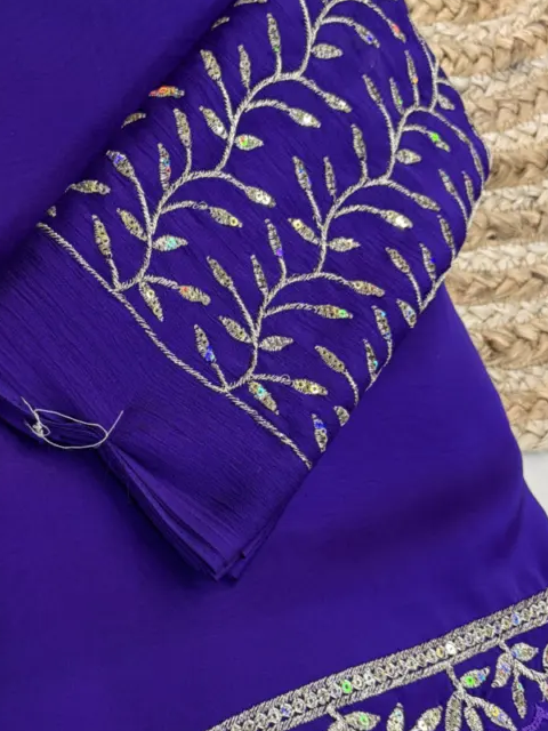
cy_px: 410
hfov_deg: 27.1
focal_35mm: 52
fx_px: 1098
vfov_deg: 36.8
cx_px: 62
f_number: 1.6
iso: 125
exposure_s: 1/50
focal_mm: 5.96
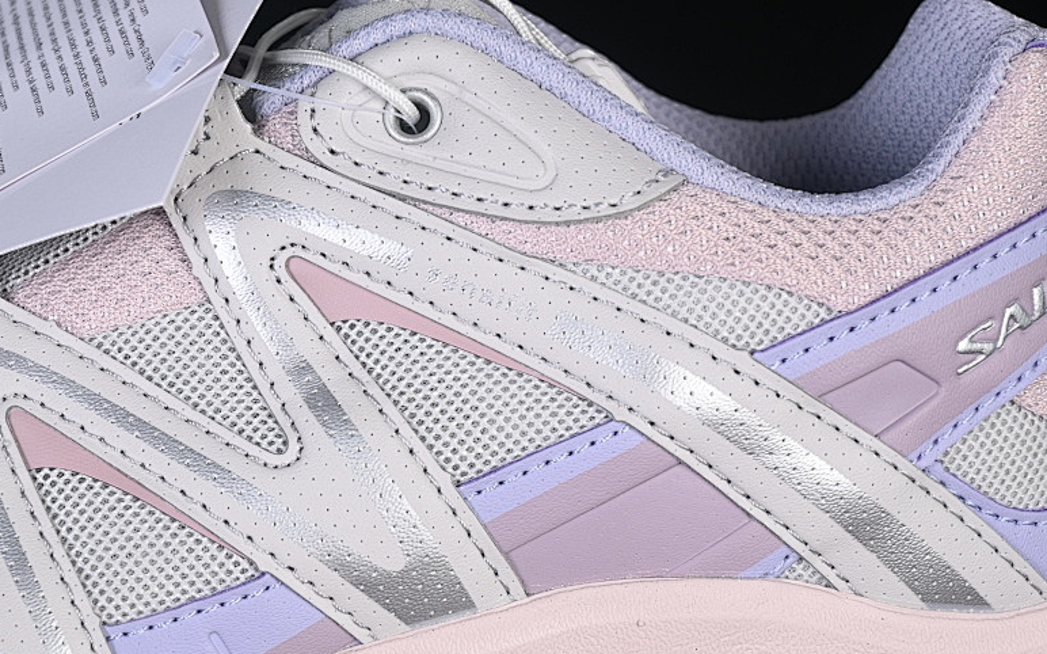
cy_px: 478
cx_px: 355
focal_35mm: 107
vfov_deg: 12.2
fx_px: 3052
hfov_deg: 19.4
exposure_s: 1/80
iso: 160
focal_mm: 50
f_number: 7.1
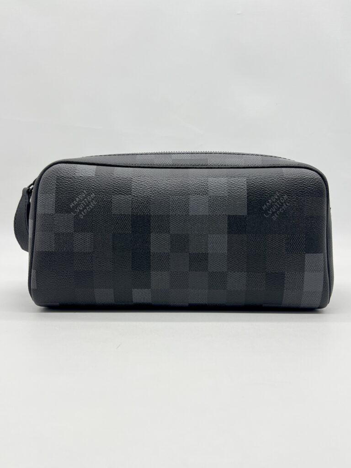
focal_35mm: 26
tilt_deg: -4.9
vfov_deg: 67.3
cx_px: 176
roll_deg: -0.4
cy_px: 234
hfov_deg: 53.1
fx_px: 352
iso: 32
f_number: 1.5
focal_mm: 5.7
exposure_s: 1/118
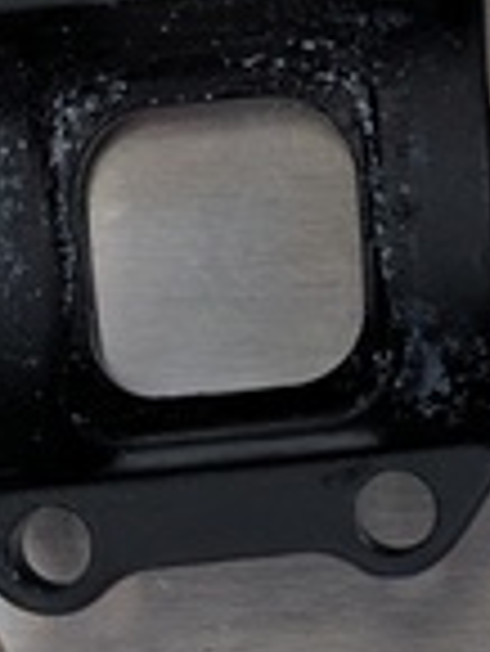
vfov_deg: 11.3
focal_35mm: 173
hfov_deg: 8.5
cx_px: 591
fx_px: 3260
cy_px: 40
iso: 232
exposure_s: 1/25
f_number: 1.89
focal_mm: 5.43
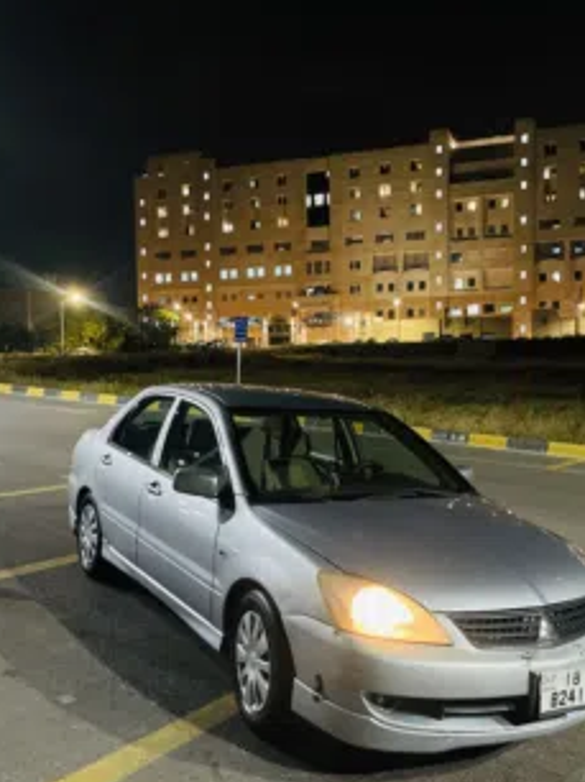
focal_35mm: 34
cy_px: 445
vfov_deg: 53.8
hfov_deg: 41.7
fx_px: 767
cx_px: 317
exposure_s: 1/25
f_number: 1.6
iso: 640
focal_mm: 4.2
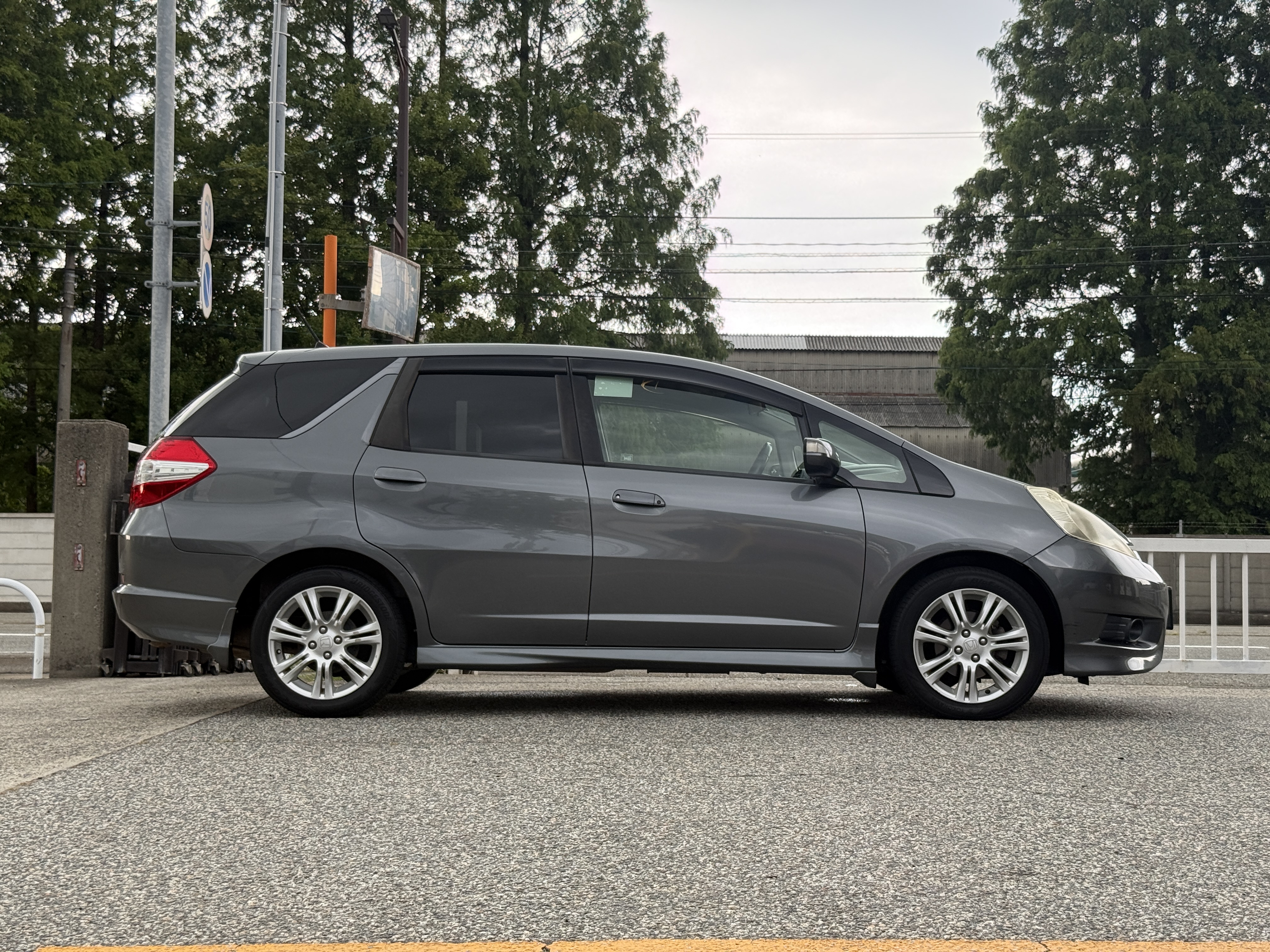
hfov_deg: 39.7
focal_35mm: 48
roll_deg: -0.9
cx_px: 635
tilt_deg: +3.8
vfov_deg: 30.3
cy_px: 476
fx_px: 1761
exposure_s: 1/121
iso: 64
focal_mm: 6.76
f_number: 1.78
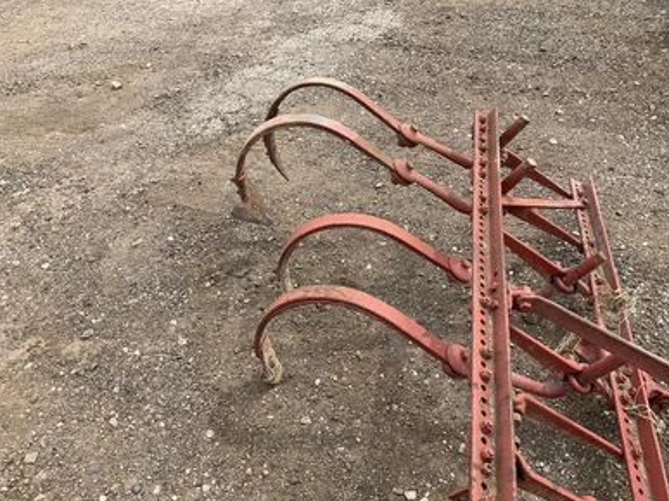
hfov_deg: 60.0
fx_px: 580
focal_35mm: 30
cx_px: 344
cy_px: 257
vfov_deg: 46.8
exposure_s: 1/804
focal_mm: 3
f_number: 1.8
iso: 25
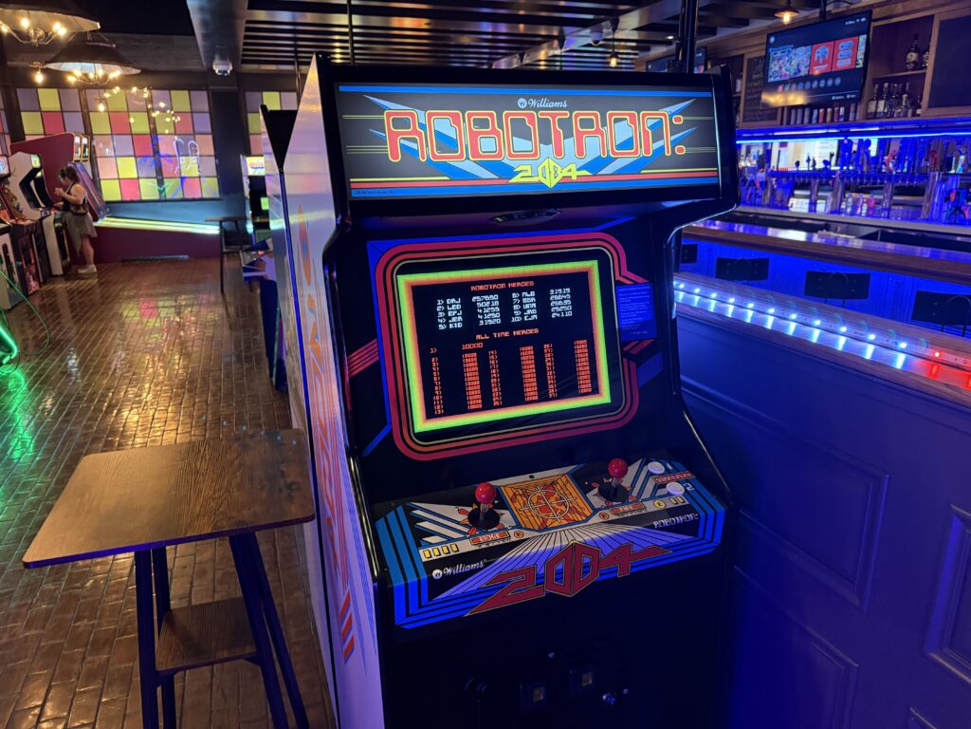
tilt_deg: -14.9
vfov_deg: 56.8
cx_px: 486
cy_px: 364
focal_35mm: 24
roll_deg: +1.1
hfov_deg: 71.6
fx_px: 673
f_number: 1.78
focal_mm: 6.76
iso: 640
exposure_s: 1/31
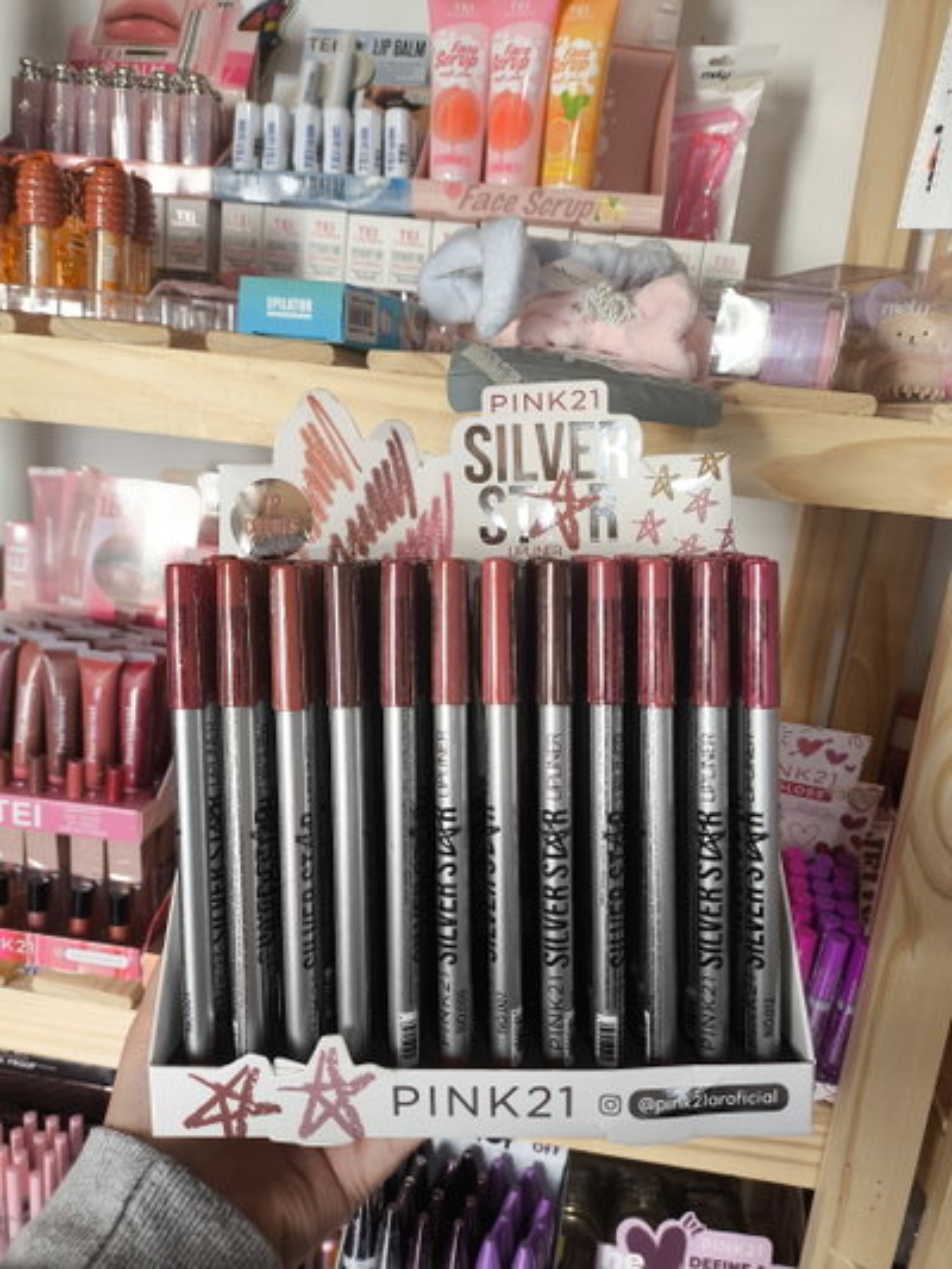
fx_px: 916
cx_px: 476
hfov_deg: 54.9
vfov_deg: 69.4
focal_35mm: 25
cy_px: 634
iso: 64
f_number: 1.7
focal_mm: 4.71
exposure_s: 1/50
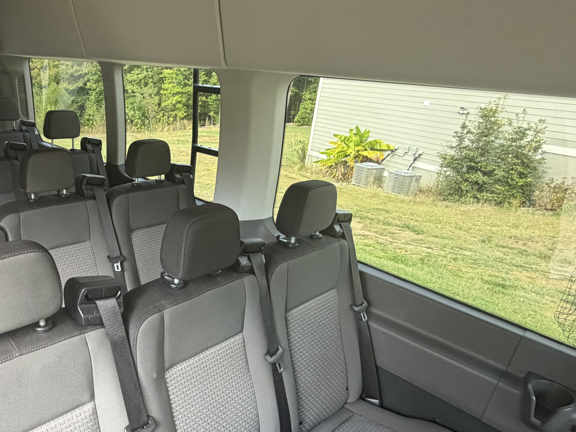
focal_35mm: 27
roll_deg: -1.9
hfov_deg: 62.0
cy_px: 253
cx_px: 152
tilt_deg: -22.8
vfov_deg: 51.1
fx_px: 449
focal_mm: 2.22
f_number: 2.2
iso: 320
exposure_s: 1/121
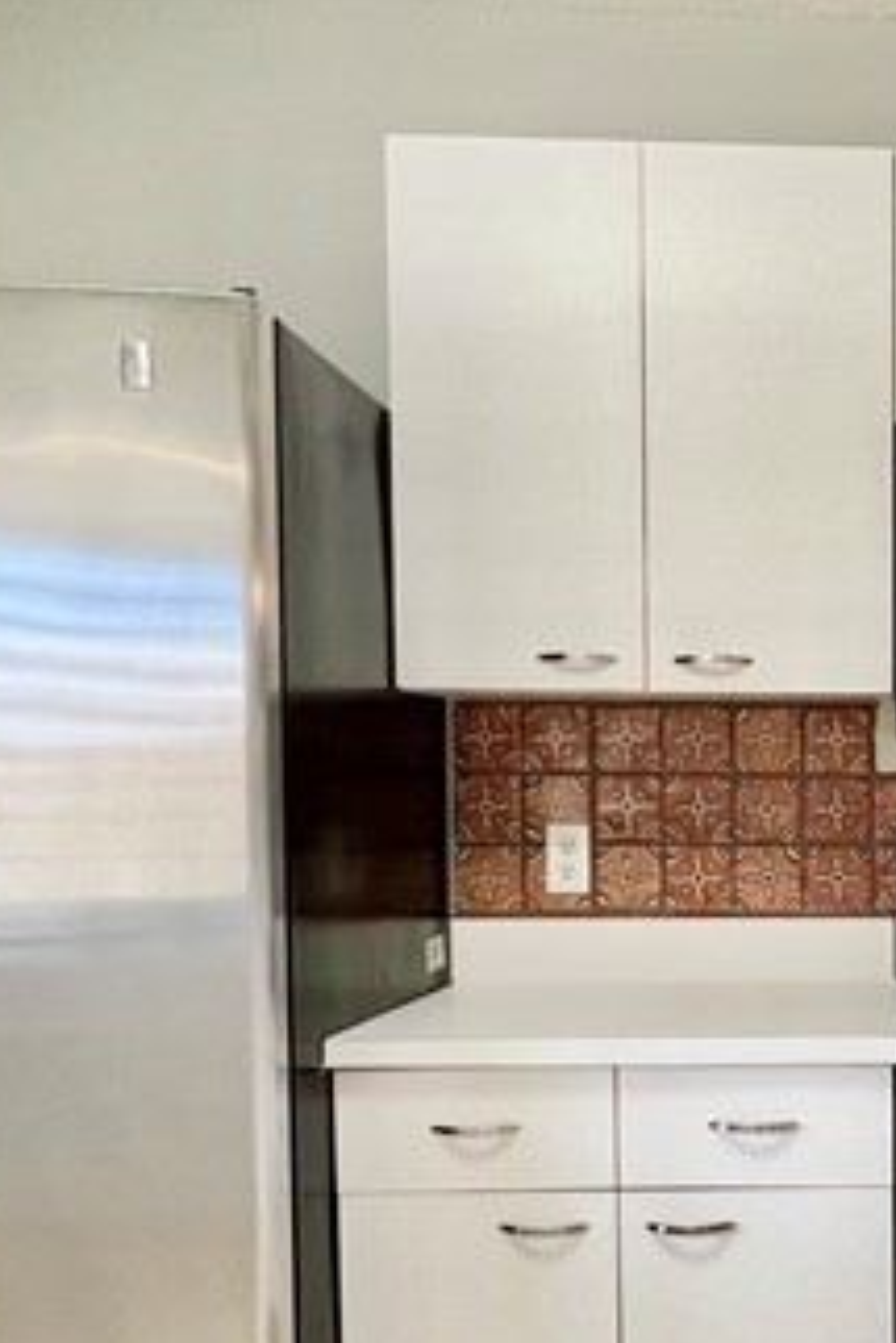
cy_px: 926
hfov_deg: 28.2
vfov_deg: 44.6
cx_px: 1009
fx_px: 1603
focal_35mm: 43
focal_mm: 1.57
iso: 160
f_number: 1.8
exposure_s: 1/120
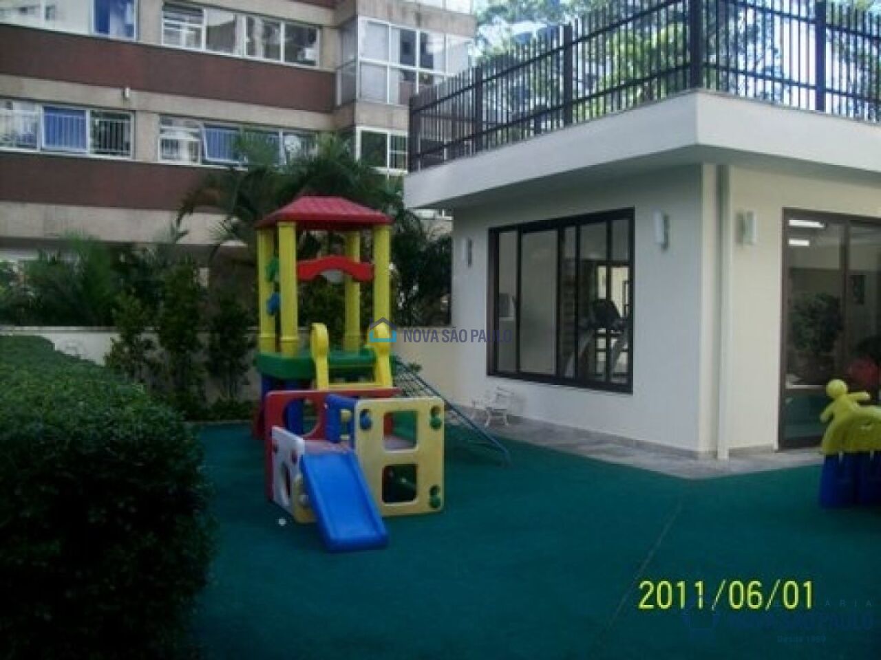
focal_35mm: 36
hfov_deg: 51.4
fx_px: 916
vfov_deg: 39.7
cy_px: 330
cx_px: 440
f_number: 2.7
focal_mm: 6
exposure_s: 1/265
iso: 80
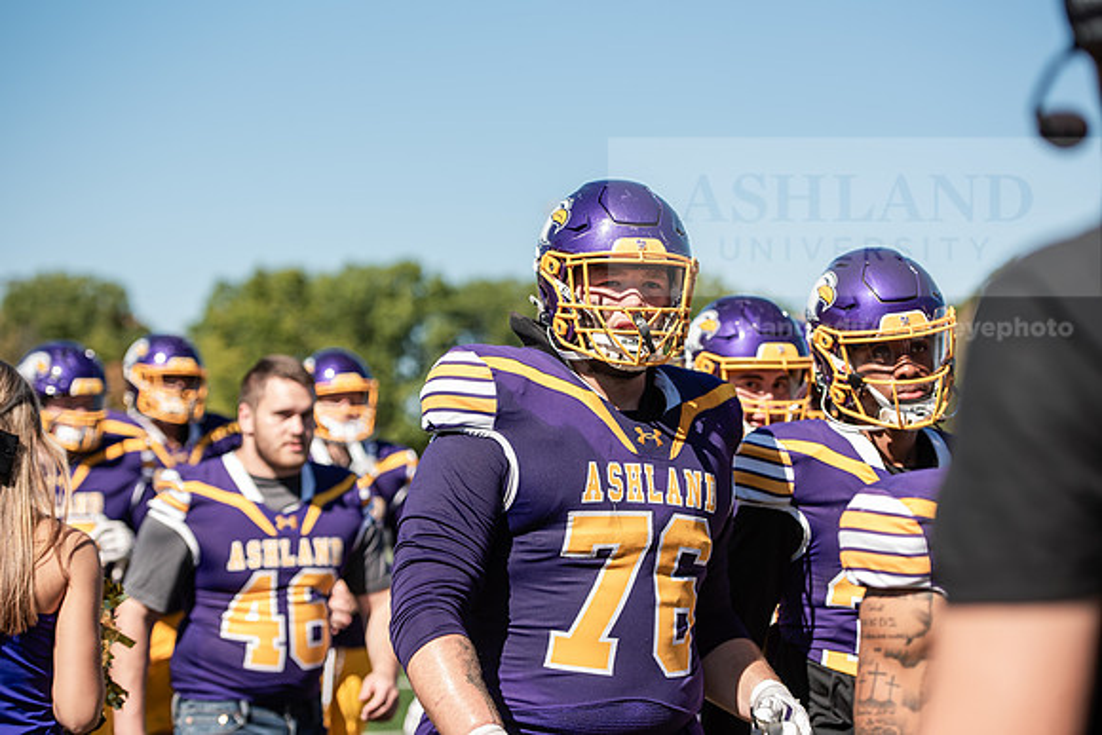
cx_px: 551
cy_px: 368
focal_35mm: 92
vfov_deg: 14.9
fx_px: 2817
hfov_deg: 22.1
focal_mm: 92
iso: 125
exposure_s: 1/1000
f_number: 3.5
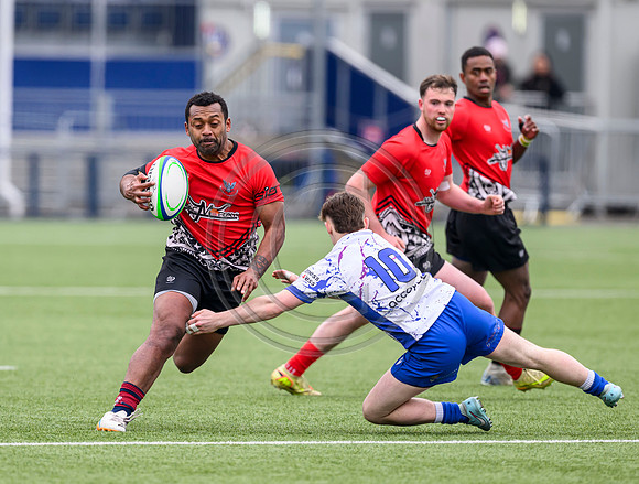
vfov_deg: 2.4
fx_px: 11335
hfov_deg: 3.2
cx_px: 208
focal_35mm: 612
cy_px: 231
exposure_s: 1/1600
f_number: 3.5
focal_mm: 400
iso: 500
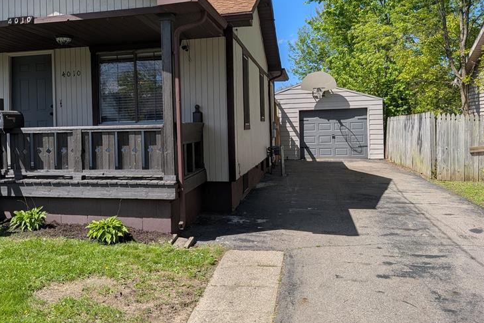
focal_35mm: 35
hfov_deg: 53.6
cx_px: 174
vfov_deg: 37.7
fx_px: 471
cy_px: 130
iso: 22
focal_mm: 6.9
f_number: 1.68
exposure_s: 1/1159
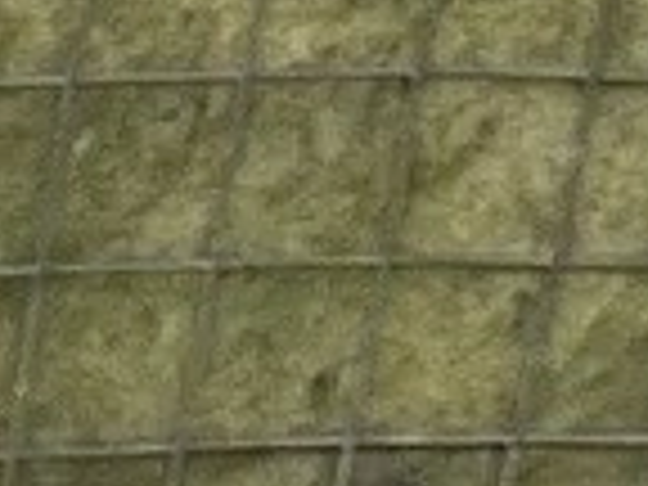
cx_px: -454
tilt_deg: -48.5
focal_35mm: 181
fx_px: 3388
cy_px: 1566
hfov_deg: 10.4
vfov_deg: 7.1
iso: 50
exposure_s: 1/1511
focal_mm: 5.7
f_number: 1.5
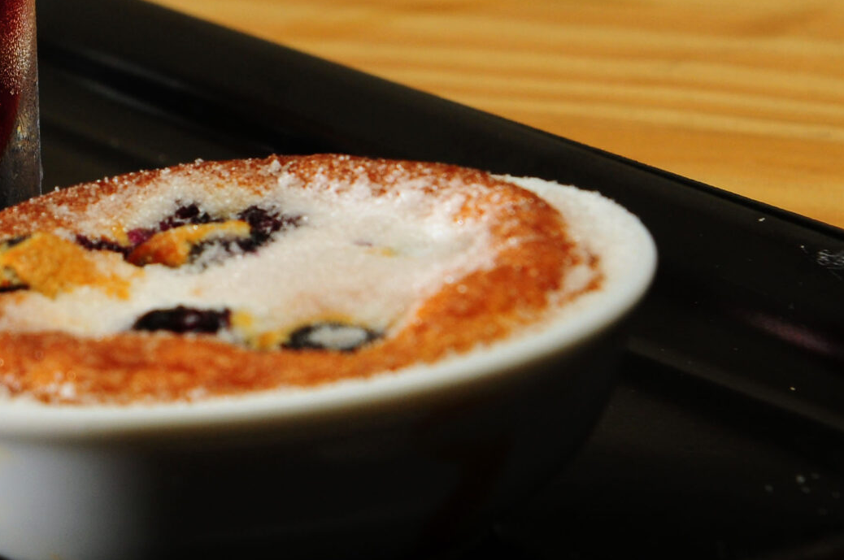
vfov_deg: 6.2
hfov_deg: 9.2
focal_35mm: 222
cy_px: 108
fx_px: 5197
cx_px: -129
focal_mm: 60
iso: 200
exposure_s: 1/200
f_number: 9
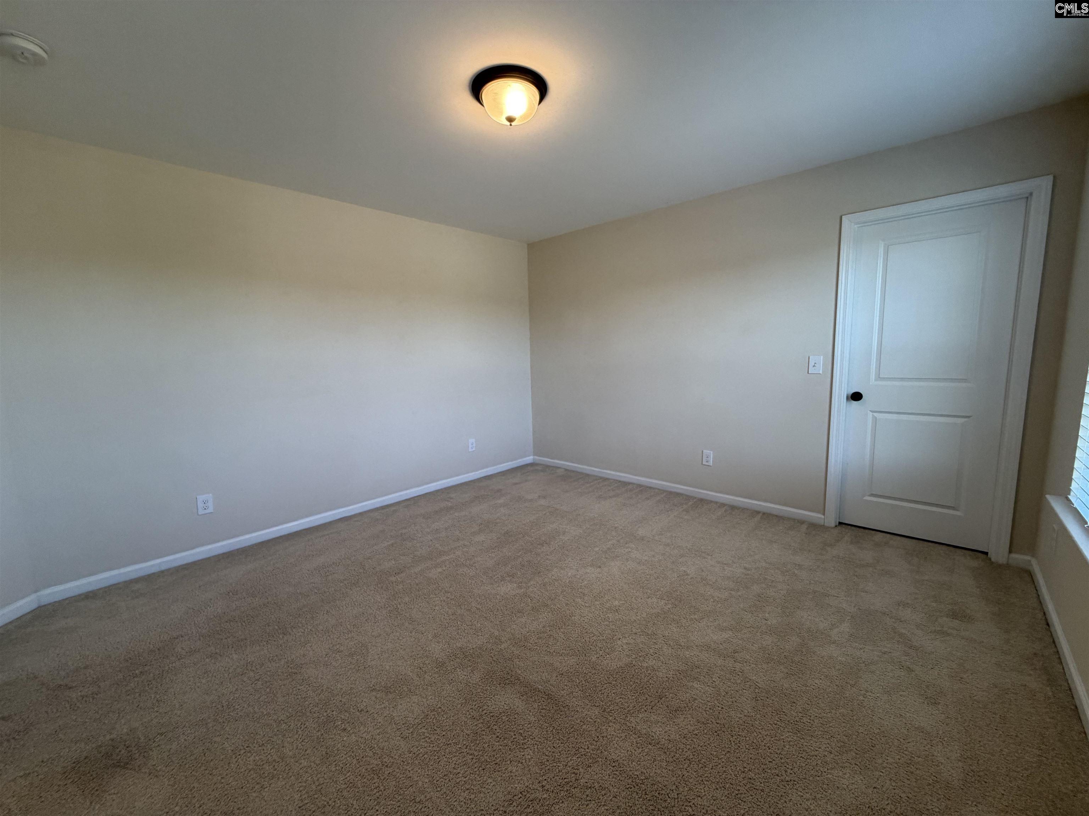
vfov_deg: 85.7
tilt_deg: -7.9
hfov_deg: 102.1
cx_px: 544
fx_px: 440
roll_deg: +1.3
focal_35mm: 14
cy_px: 408
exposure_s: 1/120
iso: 200
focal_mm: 2.22
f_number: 2.2
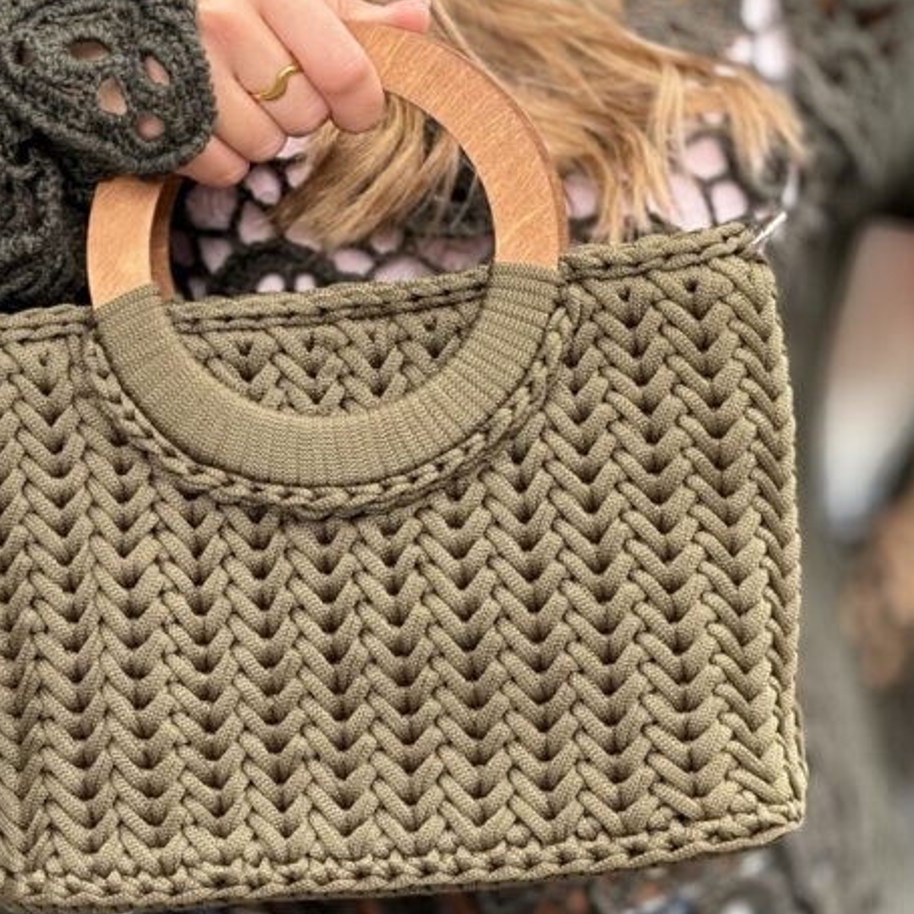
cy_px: 527
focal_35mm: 187
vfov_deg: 9.4
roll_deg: -2.8
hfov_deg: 9.4
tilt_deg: -8.8
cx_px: 348
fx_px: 5586
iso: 64
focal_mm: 15.66
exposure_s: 1/99
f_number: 2.8
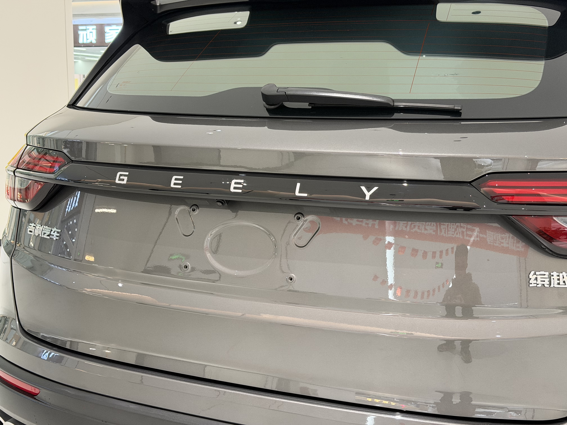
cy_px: 212
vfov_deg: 30.3
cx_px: 284
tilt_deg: -7.7
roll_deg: -0.8
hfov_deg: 39.7
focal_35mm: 48
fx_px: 786
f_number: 1.78
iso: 250
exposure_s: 1/40
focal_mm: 6.76
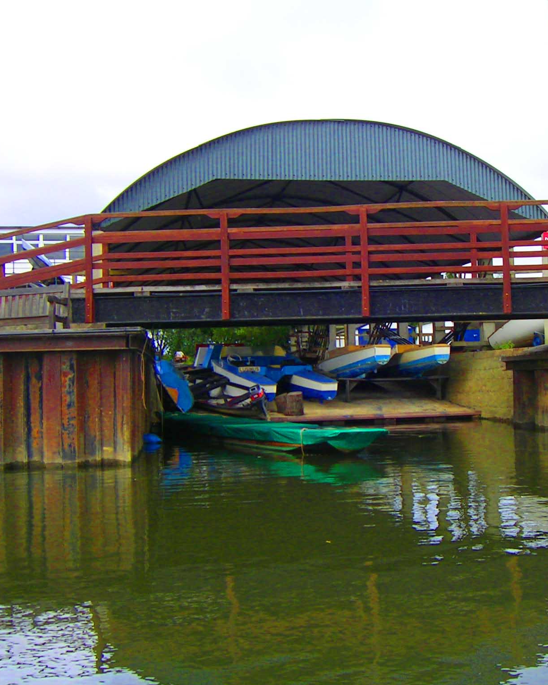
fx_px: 953
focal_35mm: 47
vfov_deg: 39.5
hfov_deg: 31.7
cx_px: 380
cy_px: 342
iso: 50
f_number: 4.8
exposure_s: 1/180
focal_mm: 5.6
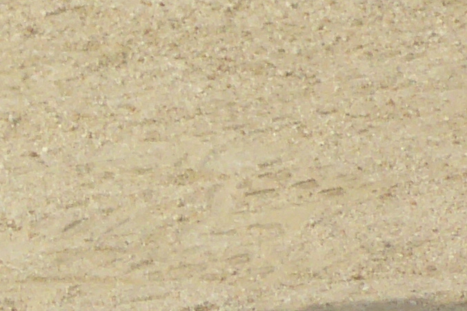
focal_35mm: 1264
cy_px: -194
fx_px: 16392
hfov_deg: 1.6
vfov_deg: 1.1
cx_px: -1192
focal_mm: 27.1
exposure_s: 1/640
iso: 100
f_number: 5.4
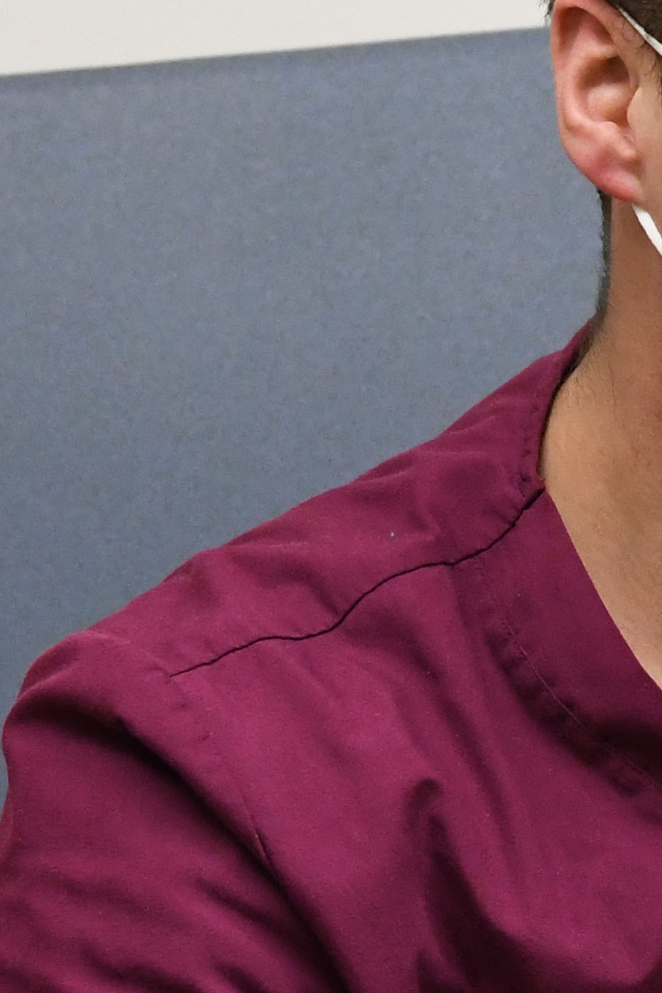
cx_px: 1548
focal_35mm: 168
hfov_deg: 7.6
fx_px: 4634
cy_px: 660
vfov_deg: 12.2
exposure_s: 1/250
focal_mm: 29
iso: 2500
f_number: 3.5
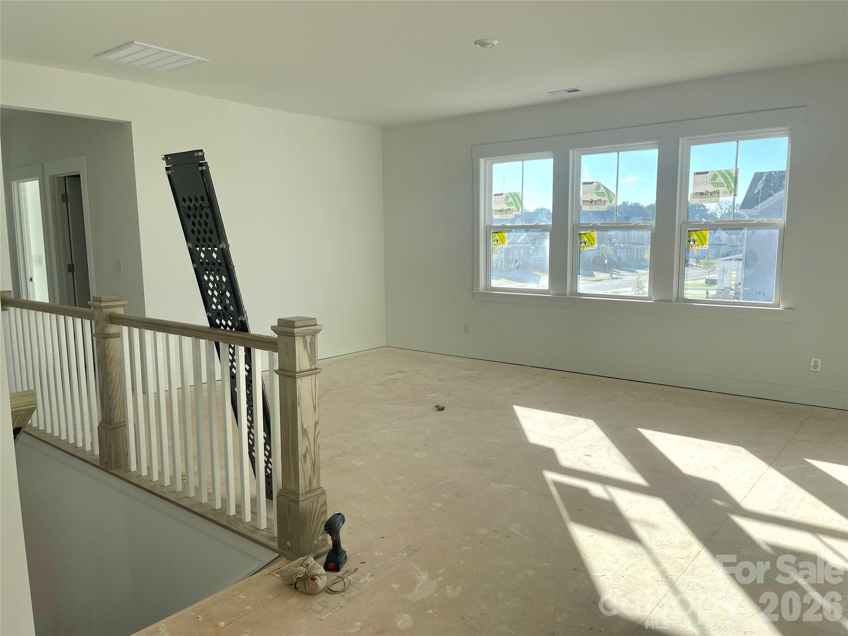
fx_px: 612
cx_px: 424
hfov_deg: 69.4
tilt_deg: -9.3
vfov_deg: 54.9
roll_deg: +0.5
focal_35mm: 25
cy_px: 318
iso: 32
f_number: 1.6
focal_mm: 5.1
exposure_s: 1/969
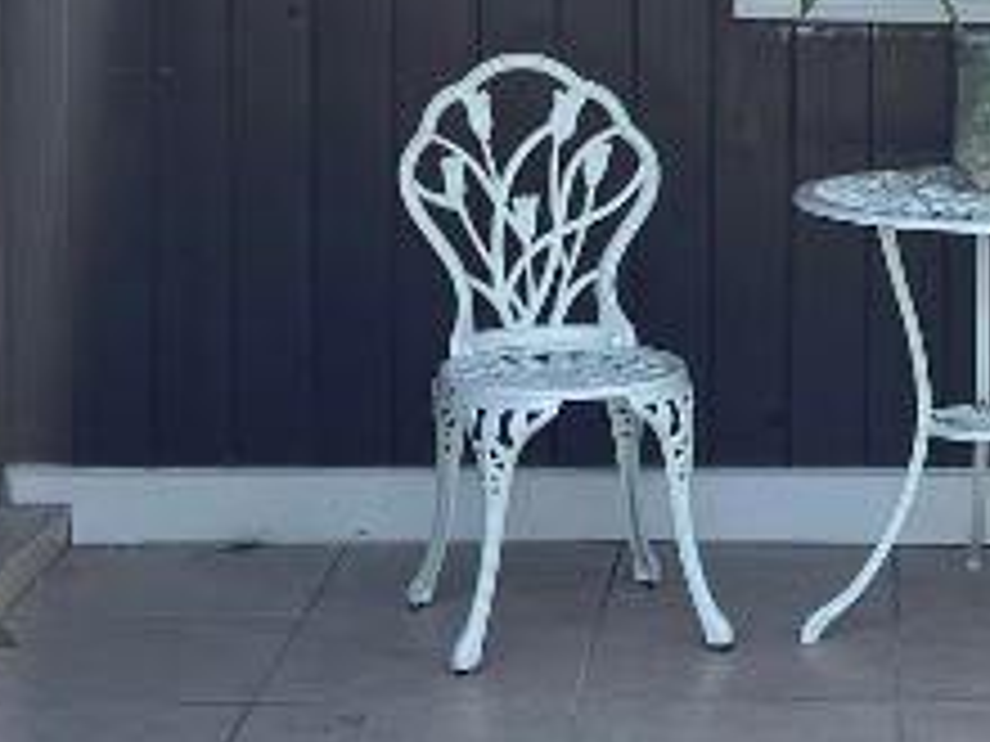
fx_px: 3461
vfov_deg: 12.1
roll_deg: -0.5
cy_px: 31
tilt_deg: -4.9
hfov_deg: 16.0
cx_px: 936
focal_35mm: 121
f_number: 1.5
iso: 50
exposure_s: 1/601
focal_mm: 5.7
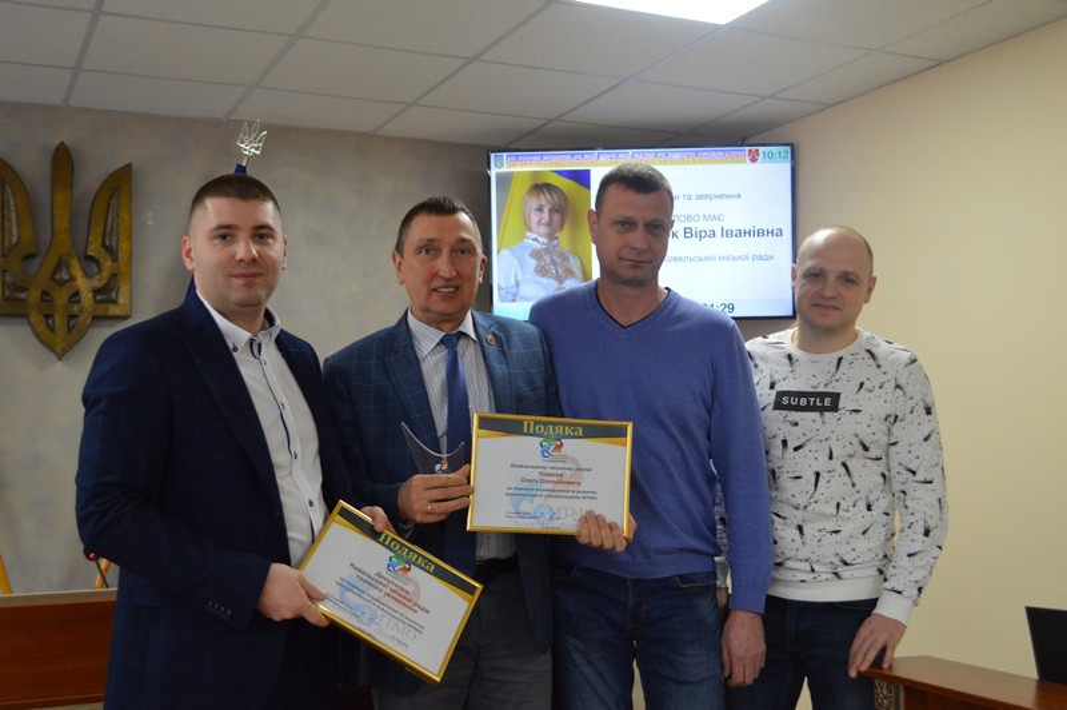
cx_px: 534
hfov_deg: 49.6
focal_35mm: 39
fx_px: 1155
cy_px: 355
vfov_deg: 34.2
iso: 900
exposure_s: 1/60
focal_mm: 26
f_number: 4.2
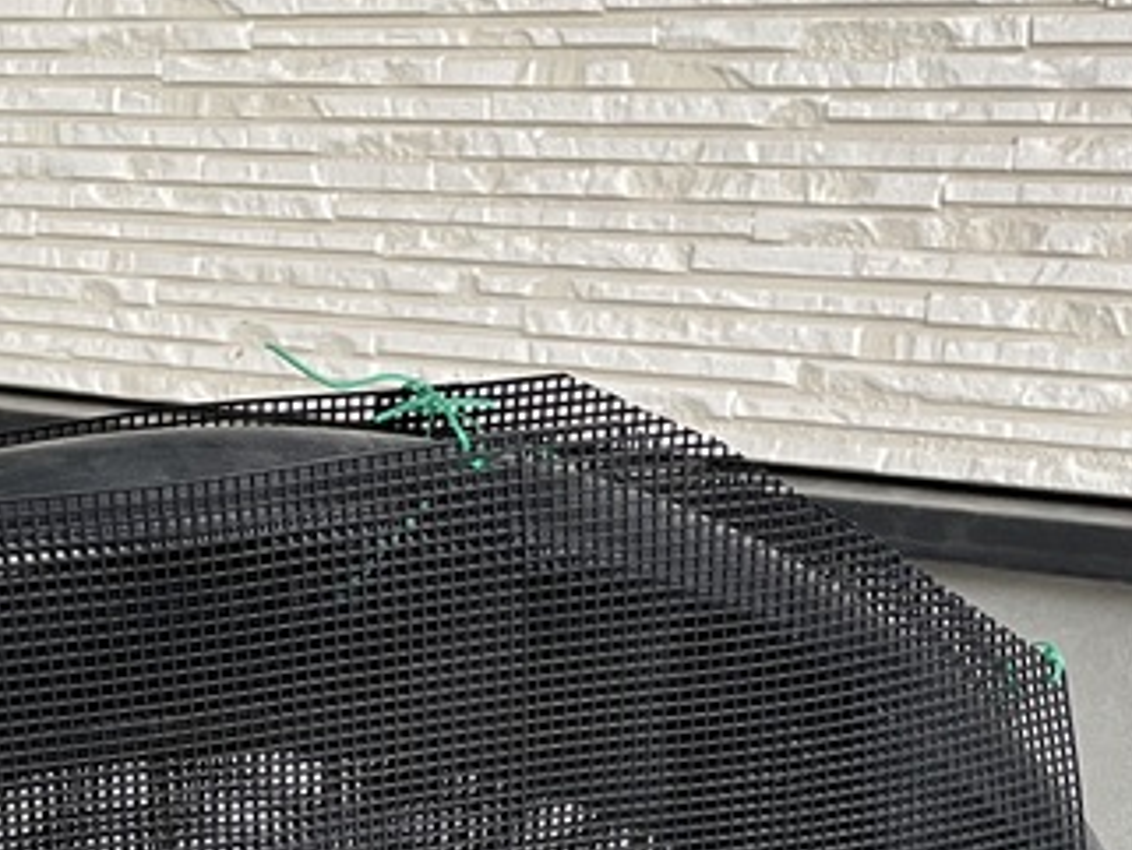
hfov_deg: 23.1
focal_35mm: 83
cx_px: 162
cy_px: 1234
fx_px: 2715
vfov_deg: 16.4
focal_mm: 4.2
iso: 125
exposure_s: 1/71
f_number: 1.6
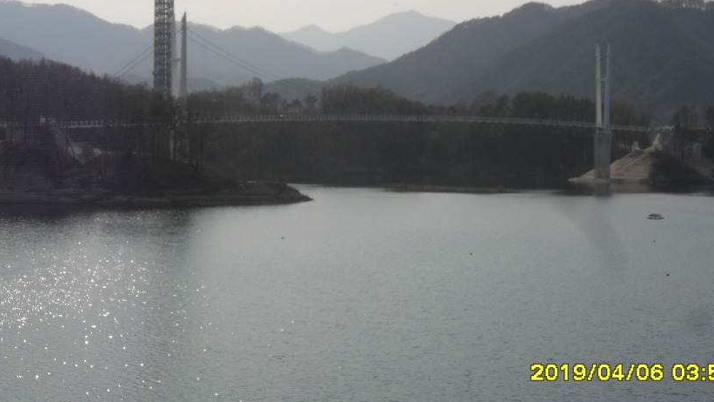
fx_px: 1496
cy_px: 124
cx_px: 400
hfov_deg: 26.8
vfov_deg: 15.3
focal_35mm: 79
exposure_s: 1/1000
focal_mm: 11.2
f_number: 5.6
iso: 100
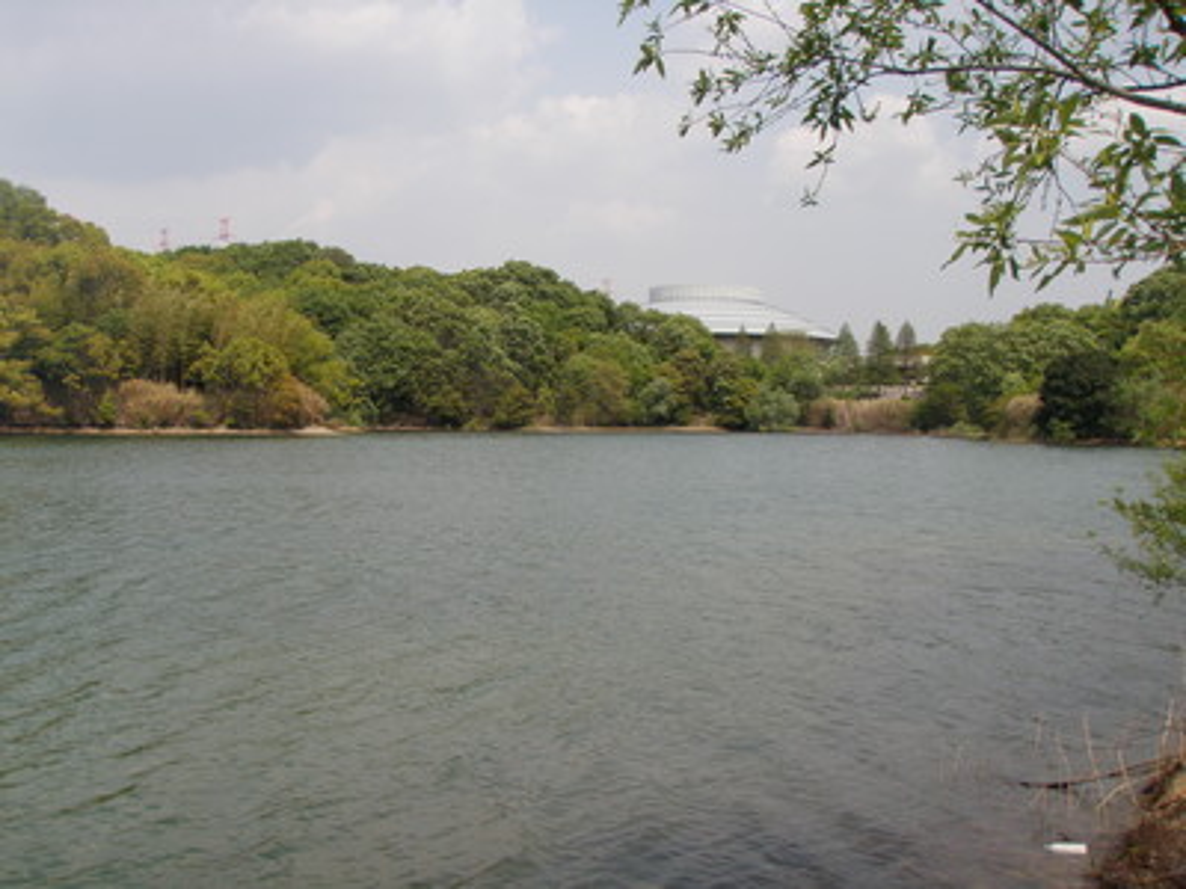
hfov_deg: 49.0
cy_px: 444
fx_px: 1302
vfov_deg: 37.7
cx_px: 593
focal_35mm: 38
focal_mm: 6.7
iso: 80
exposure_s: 1/640
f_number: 4.5
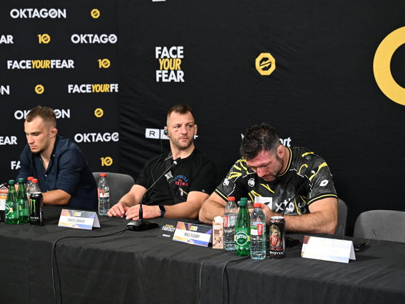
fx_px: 831
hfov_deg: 27.4
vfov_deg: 20.7
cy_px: 151
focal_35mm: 71
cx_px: 183
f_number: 5
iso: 8000
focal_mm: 65
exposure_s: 1/500
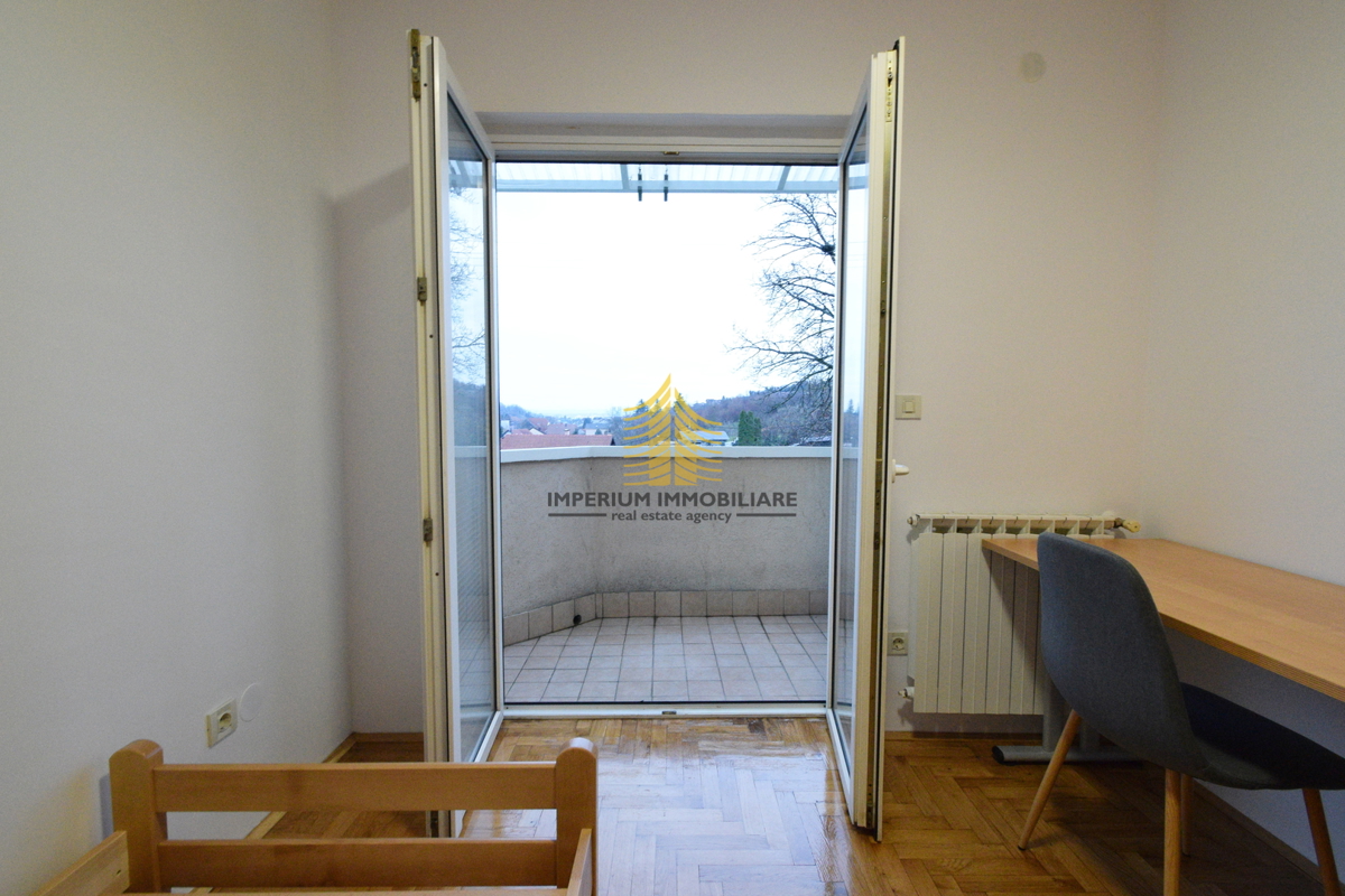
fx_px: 560
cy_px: 448
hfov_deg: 100.4
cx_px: 672
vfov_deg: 77.3
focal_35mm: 15
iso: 2800
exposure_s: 1/30
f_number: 10
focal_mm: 10
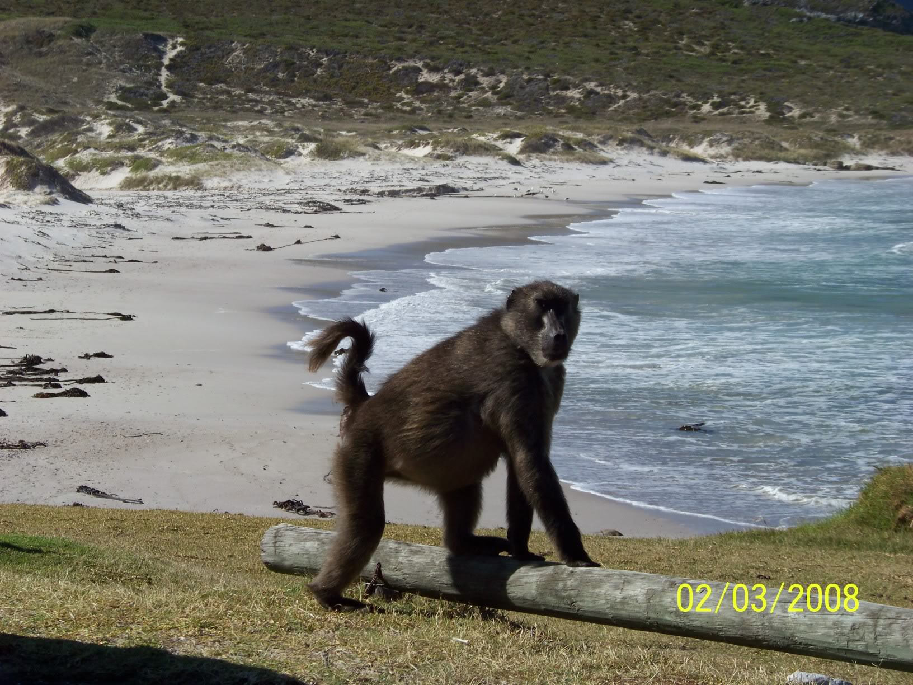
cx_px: 456
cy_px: 342
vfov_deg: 11.8
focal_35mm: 126
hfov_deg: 15.6
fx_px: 3323
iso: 72
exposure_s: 1/800
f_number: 4.5
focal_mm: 21.1
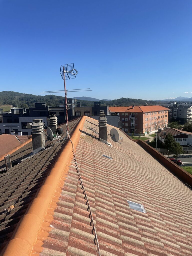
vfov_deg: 67.3
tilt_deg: -6.1
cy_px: 128
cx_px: 96
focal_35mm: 26
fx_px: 192
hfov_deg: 53.1
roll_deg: -0.4
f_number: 1.6
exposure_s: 1/3861
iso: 32
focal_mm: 4.2
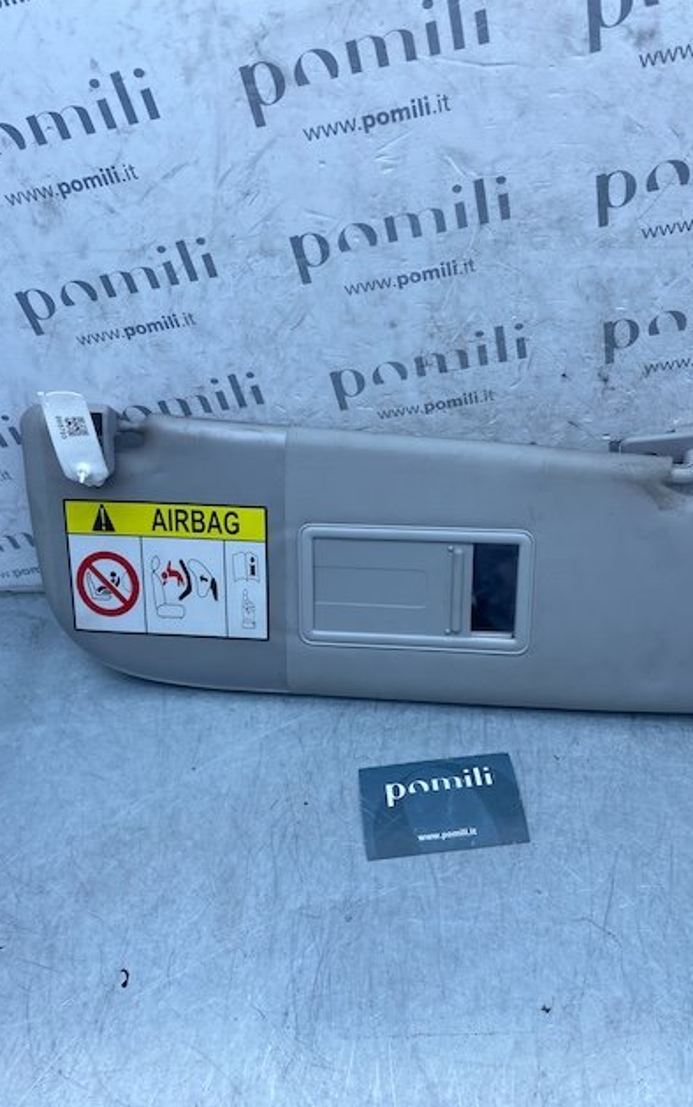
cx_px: 398
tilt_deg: -43.5
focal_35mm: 28
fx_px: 846
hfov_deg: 44.4
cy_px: 559
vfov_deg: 66.5
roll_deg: +2.2
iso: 32
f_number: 1.8
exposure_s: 1/957
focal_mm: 4.25
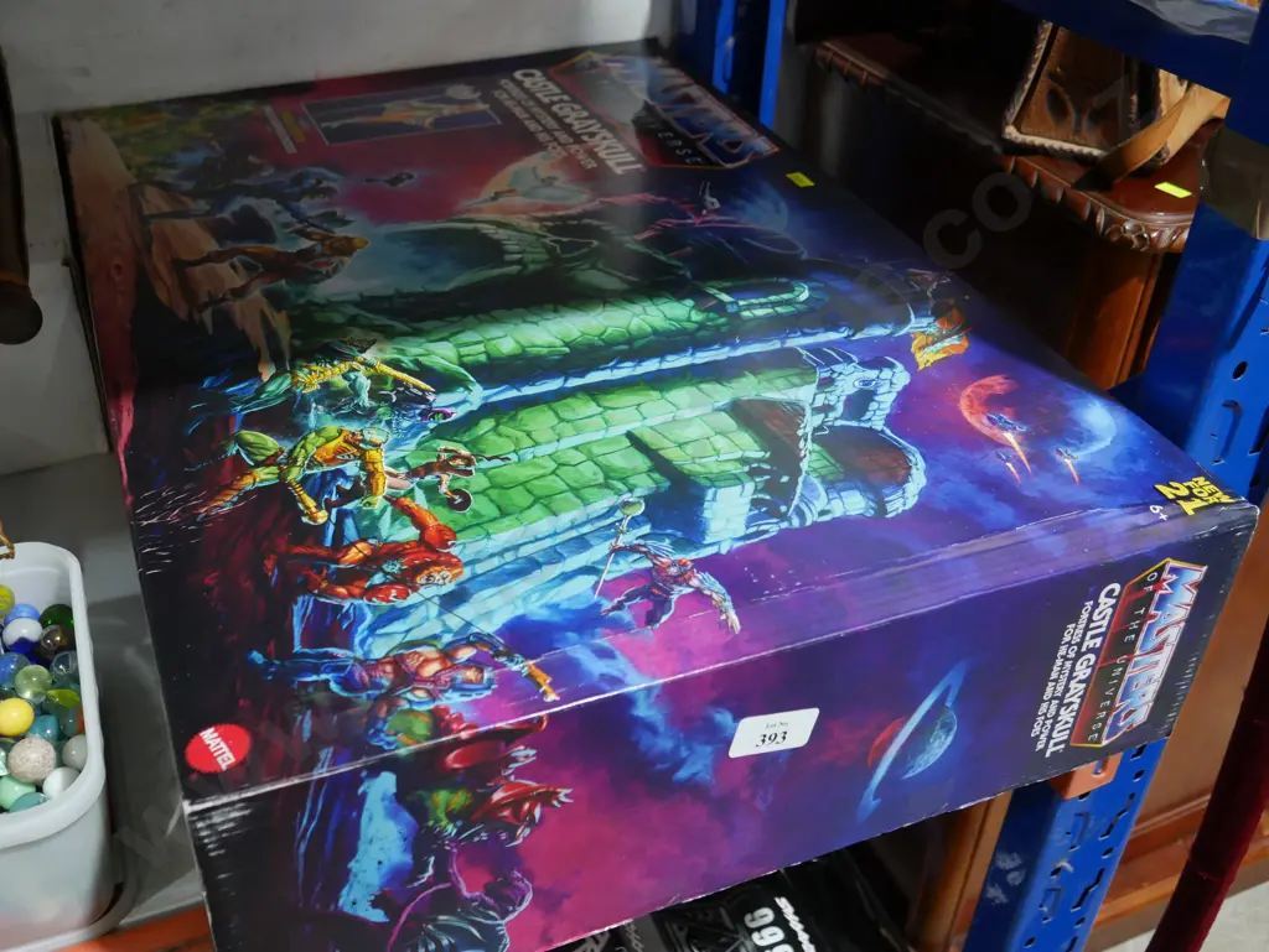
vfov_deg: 41.8
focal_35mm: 34
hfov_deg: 53.9
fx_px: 1247
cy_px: 476
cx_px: 634
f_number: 4
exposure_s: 1/60
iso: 640
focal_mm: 17
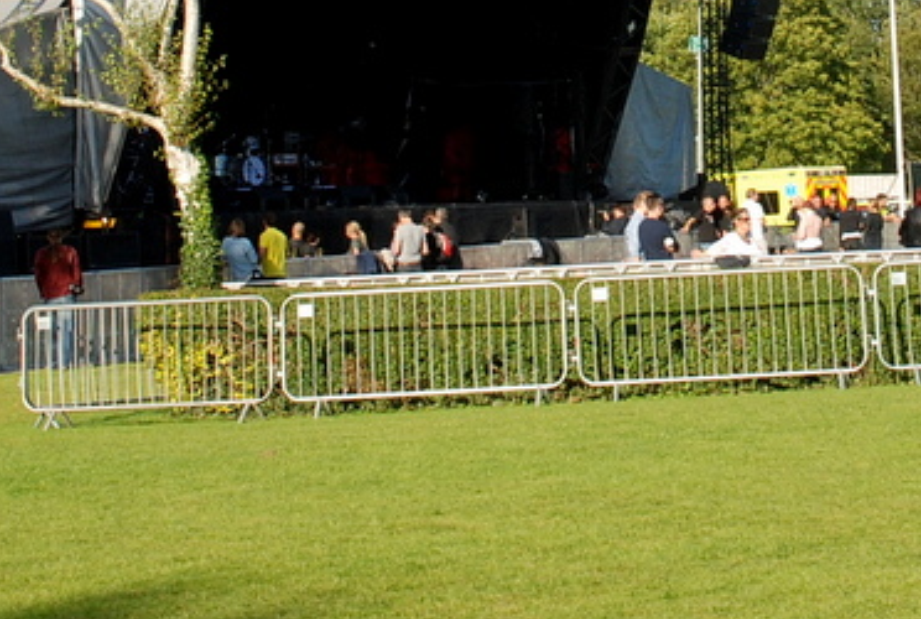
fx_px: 2307
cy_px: 30
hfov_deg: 22.0
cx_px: 842
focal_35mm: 90
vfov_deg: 15.1
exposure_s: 1/400
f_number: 10
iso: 320
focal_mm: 31
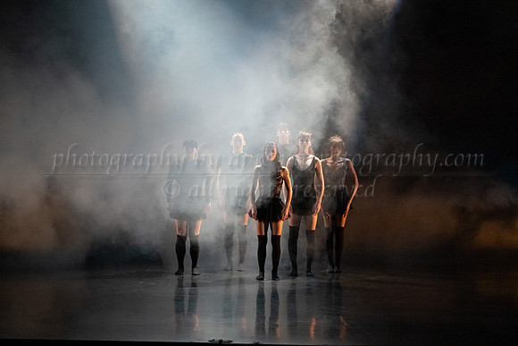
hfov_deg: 21.9
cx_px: 276
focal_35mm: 93
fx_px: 1339
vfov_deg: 14.7
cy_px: 133
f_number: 3.2
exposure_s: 1/125
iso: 4000
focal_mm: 75
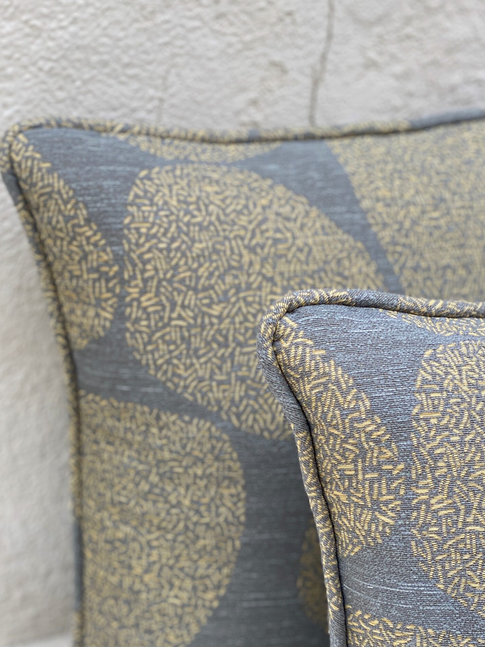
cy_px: 354
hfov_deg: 20.7
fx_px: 1327
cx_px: 274
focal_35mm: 71
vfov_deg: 27.4
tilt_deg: -29.0
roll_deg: -7.2
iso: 32
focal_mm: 6
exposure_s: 1/122
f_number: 2
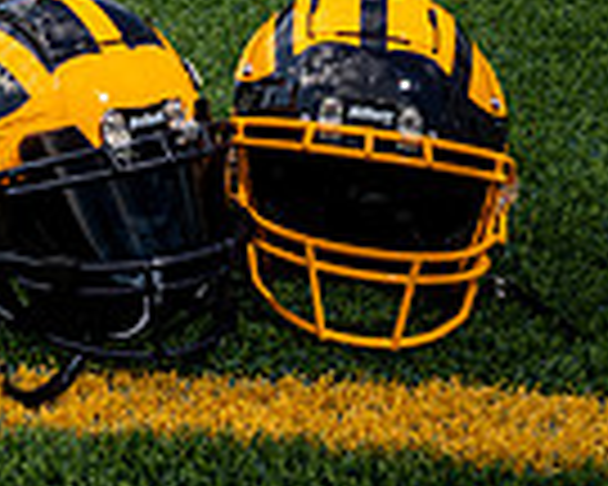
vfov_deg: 13.4
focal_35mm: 97
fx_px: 1745
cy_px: -518
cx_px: -45
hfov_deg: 19.0
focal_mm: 31
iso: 125
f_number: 8
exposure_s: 1/250
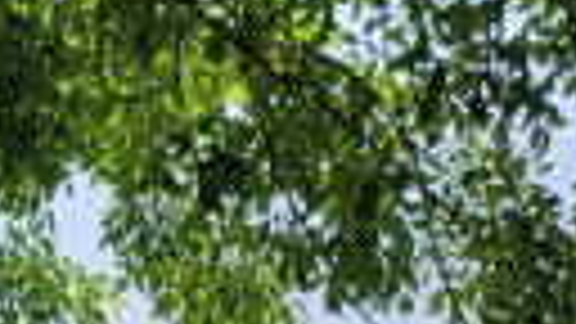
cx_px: 130
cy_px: 1474
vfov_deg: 5.8
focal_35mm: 166
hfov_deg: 12.9
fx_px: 2535
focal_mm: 6.7
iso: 16
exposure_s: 1/309
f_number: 1.8
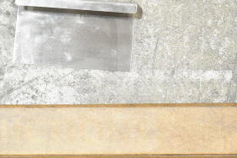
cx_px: 62
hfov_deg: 25.7
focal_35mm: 78
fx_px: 513
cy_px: 84
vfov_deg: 17.5
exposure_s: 1/80
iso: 1600
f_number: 4.5
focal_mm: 24
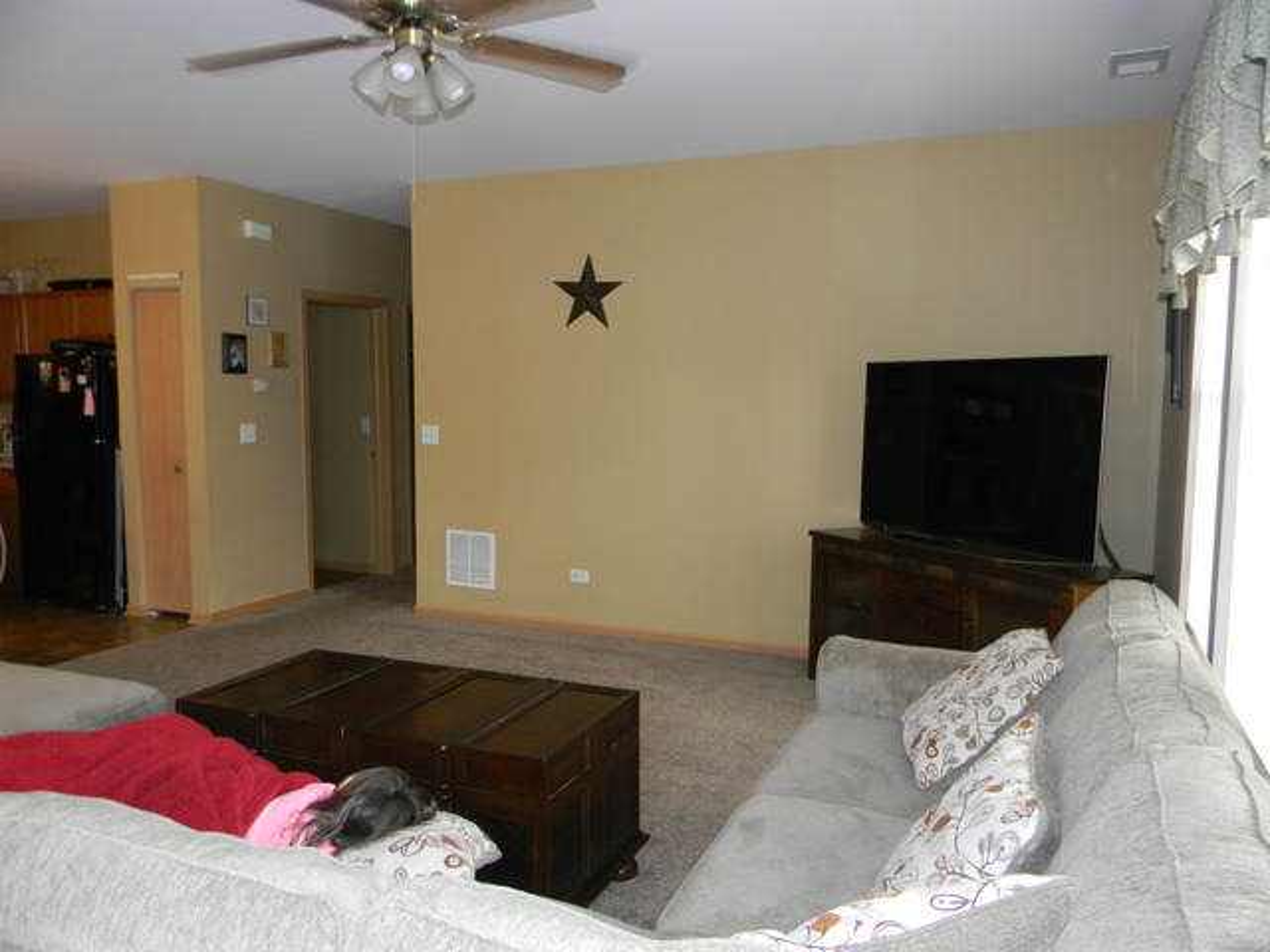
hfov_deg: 63.4
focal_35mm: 28
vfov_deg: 49.7
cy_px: 476
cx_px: 635
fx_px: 1027
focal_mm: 5
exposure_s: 1/26
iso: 200
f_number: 3.5
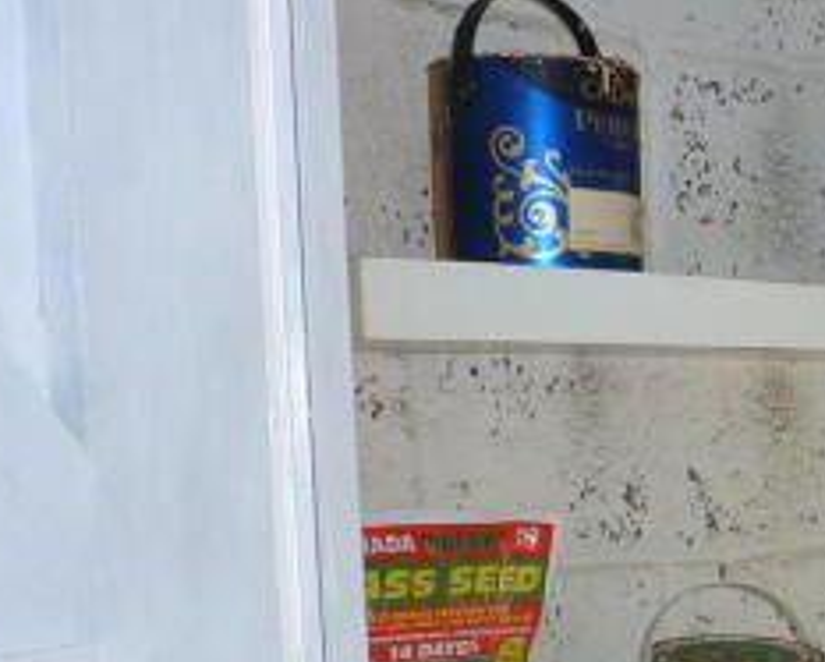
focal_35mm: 61
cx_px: 979
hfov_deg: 27.4
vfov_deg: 24.3
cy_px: 597
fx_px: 1491
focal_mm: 4.1
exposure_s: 1/500
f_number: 5
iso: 100
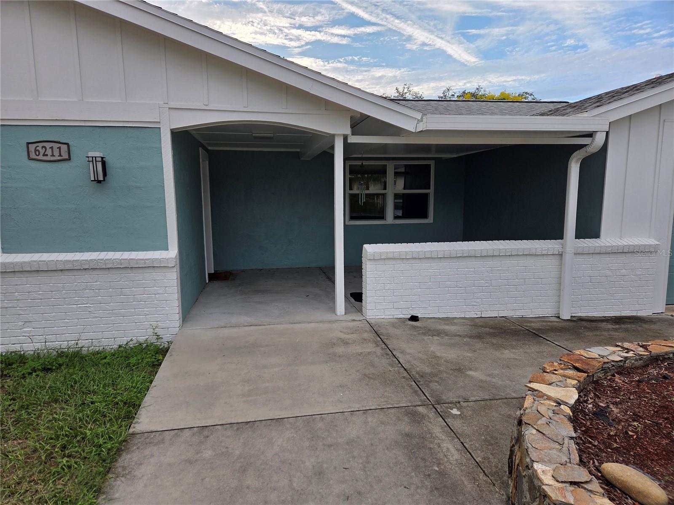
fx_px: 448
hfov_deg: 73.9
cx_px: 337
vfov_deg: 58.9
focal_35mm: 23
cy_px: 252
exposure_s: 1/1406
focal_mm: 5.4
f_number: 1.8
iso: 80
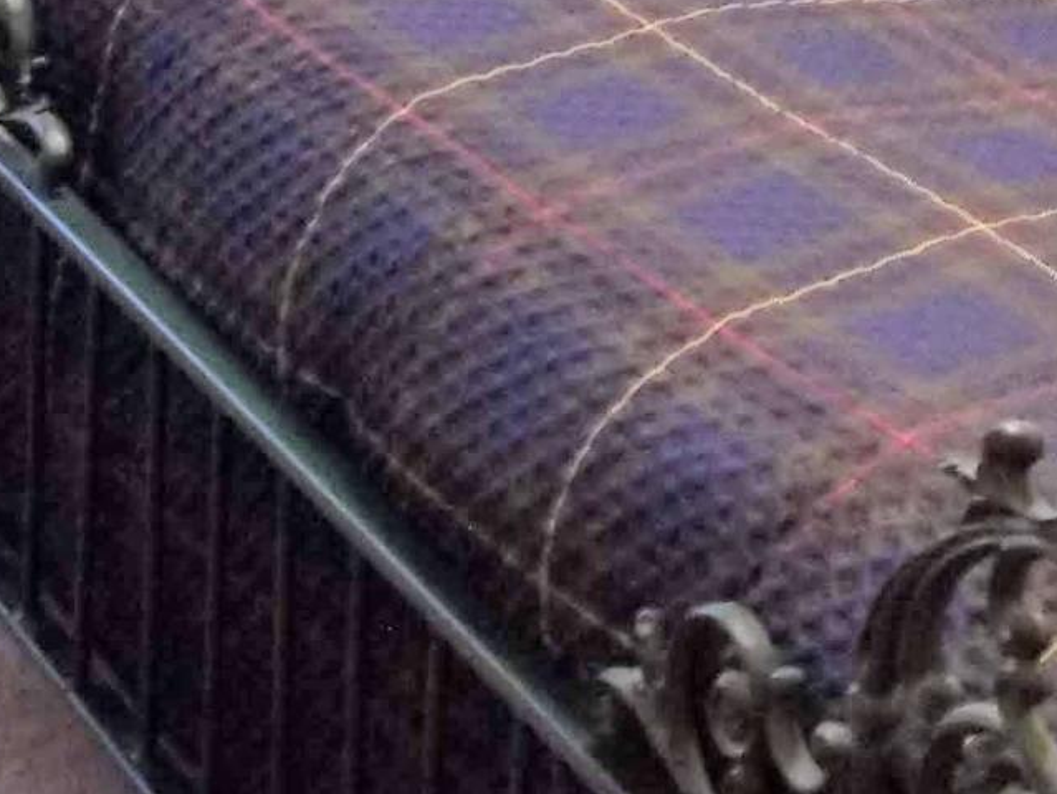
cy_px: -610
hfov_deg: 15.5
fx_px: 3727
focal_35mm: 122
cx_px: 1295
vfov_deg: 11.3
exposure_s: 1/30
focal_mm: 4.3
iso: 160
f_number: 1.7
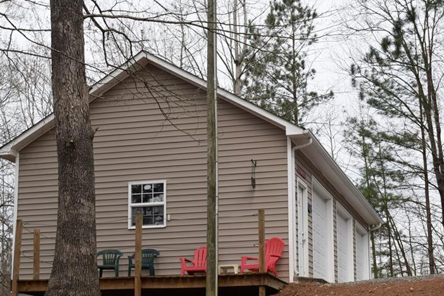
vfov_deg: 17.7
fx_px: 946
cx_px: 267
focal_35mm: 77
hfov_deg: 26.4
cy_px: 201
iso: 200
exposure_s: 1/320
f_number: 8
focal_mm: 35
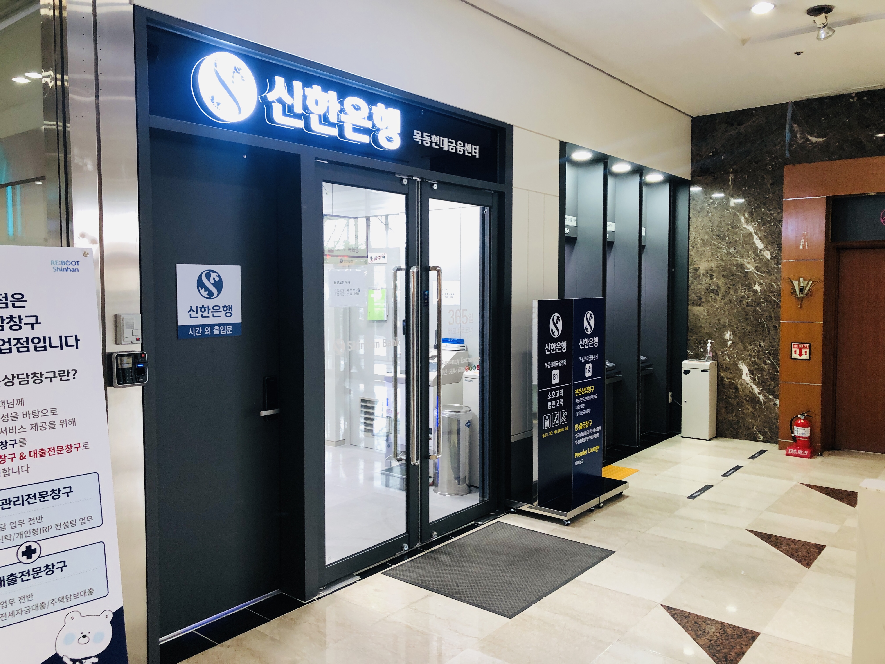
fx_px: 716
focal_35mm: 28
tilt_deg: -4.3
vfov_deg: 49.7
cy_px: 332
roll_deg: +0.3
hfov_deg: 63.4
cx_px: 442
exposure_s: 1/20
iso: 40
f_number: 1.8
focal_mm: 3.99
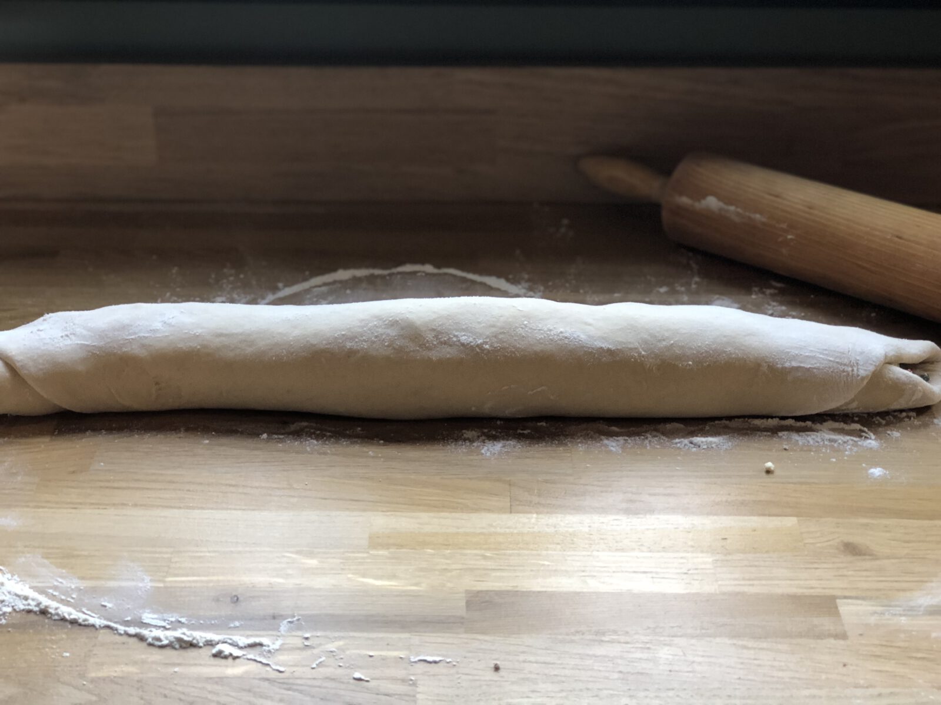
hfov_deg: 33.8
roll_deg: -0.6
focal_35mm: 57
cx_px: 470
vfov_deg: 25.7
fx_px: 1549
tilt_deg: -29.5
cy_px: 352
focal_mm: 6.6
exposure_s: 1/30
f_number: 2.8
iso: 160
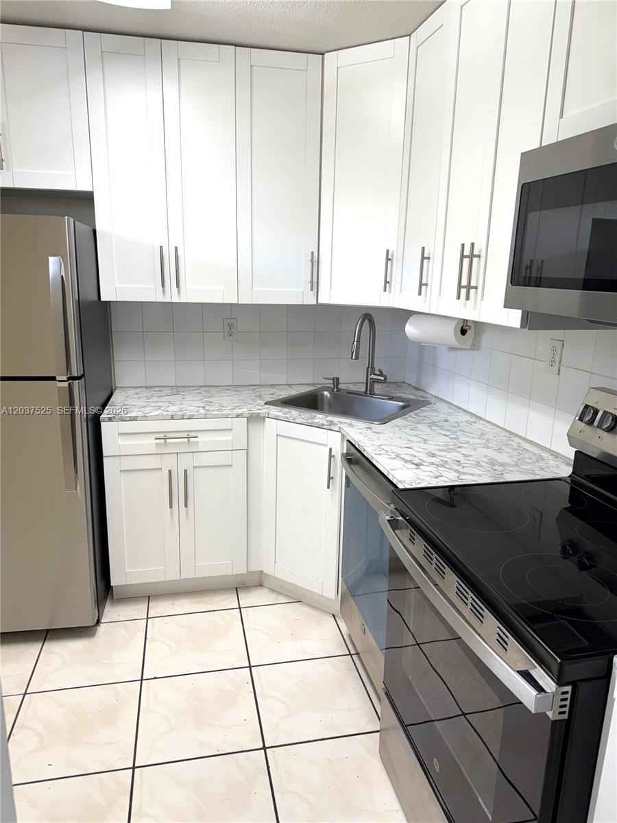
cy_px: 412
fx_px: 570
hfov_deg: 56.8
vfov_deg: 71.6
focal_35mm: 24
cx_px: 308
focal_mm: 6.76
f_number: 1.78
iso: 64
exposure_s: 1/120
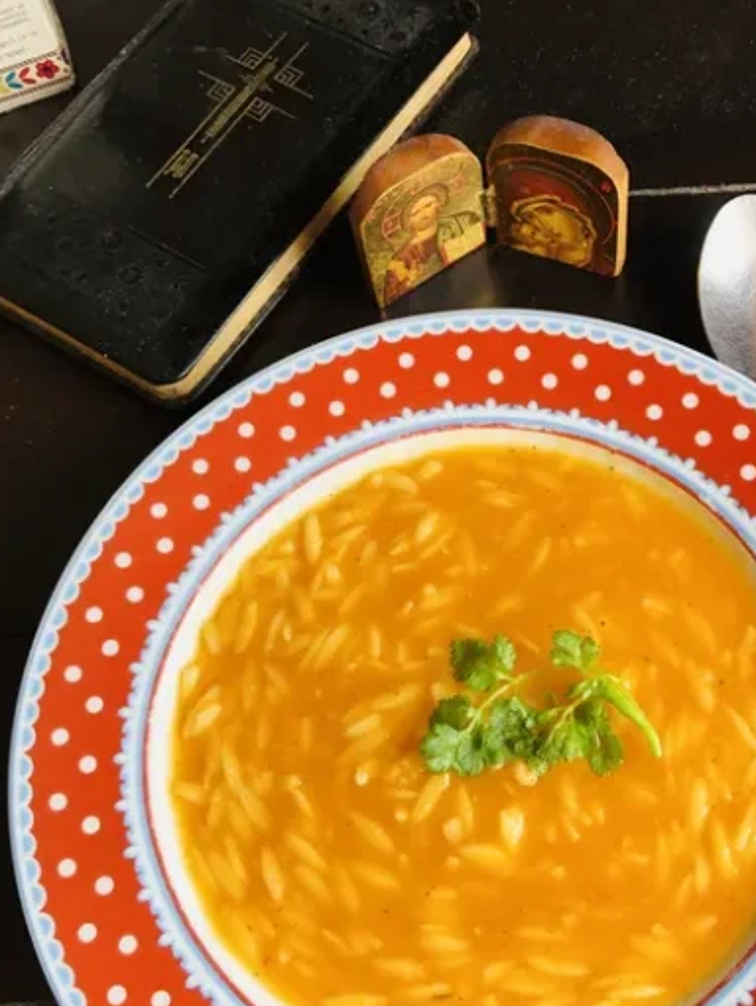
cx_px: 500
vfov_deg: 46.7
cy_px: 561
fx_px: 1163
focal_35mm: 40
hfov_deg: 35.7
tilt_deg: -67.7
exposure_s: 1/120
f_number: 1.8
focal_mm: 4
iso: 40
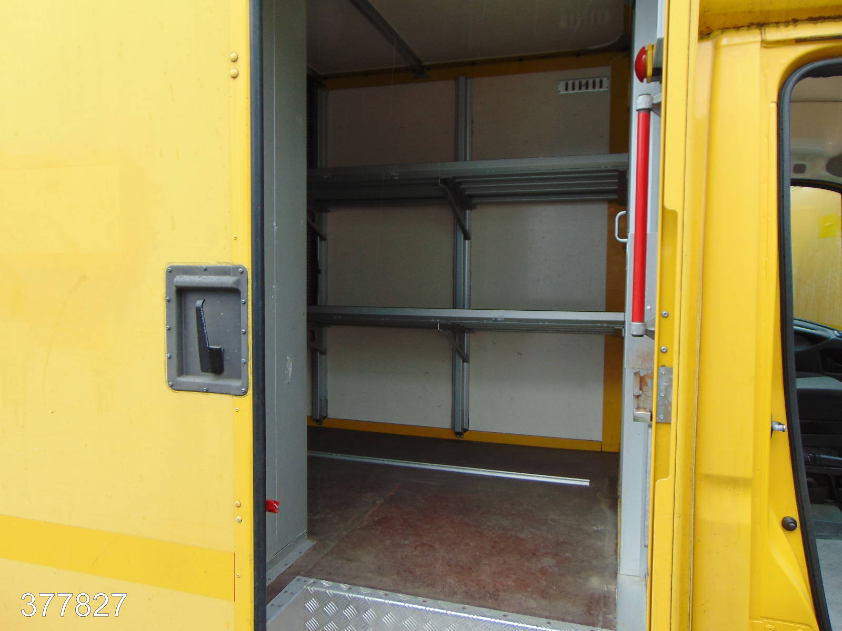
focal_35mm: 25
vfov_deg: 54.9
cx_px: 421
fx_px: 608
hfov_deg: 69.4
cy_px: 316
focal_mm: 4.5
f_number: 3
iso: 80
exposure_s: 1/40
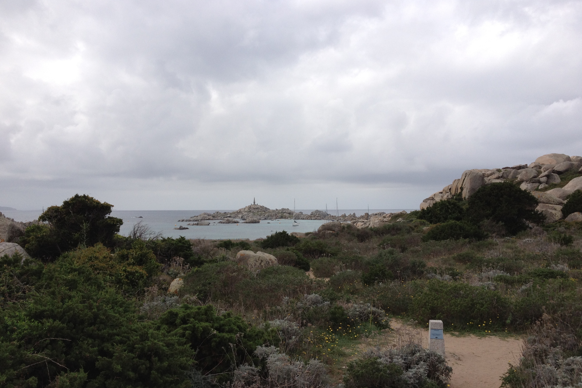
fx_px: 598
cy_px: 216
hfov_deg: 51.9
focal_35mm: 37
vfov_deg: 35.9
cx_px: 290
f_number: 2.4
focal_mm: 4.28
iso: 64
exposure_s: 1/1346
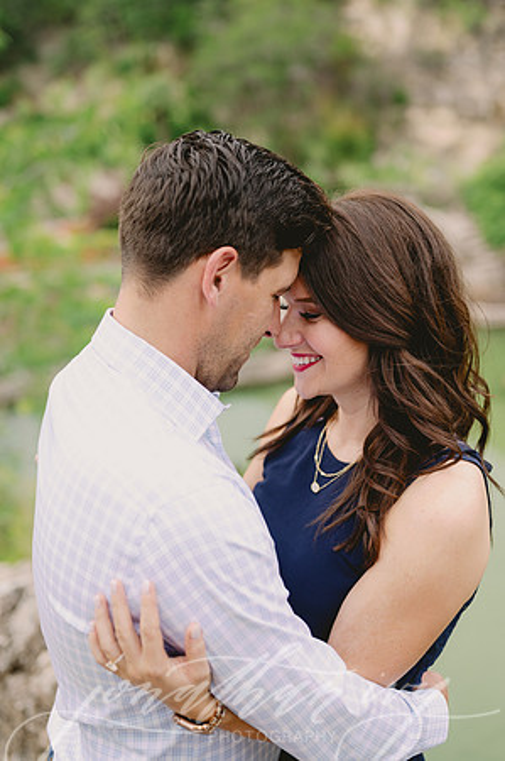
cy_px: 380
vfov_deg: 39.6
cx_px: 252
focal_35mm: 50
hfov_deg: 26.9
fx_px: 1054
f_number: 2.5
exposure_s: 1/1000
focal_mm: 50
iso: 400
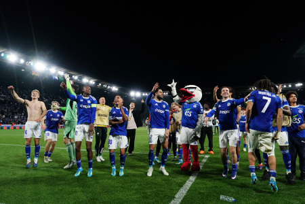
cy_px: 102
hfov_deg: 73.7
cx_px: 152
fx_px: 203
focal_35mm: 24
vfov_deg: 53.1
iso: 3200
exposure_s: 1/1600
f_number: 4.5
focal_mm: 24
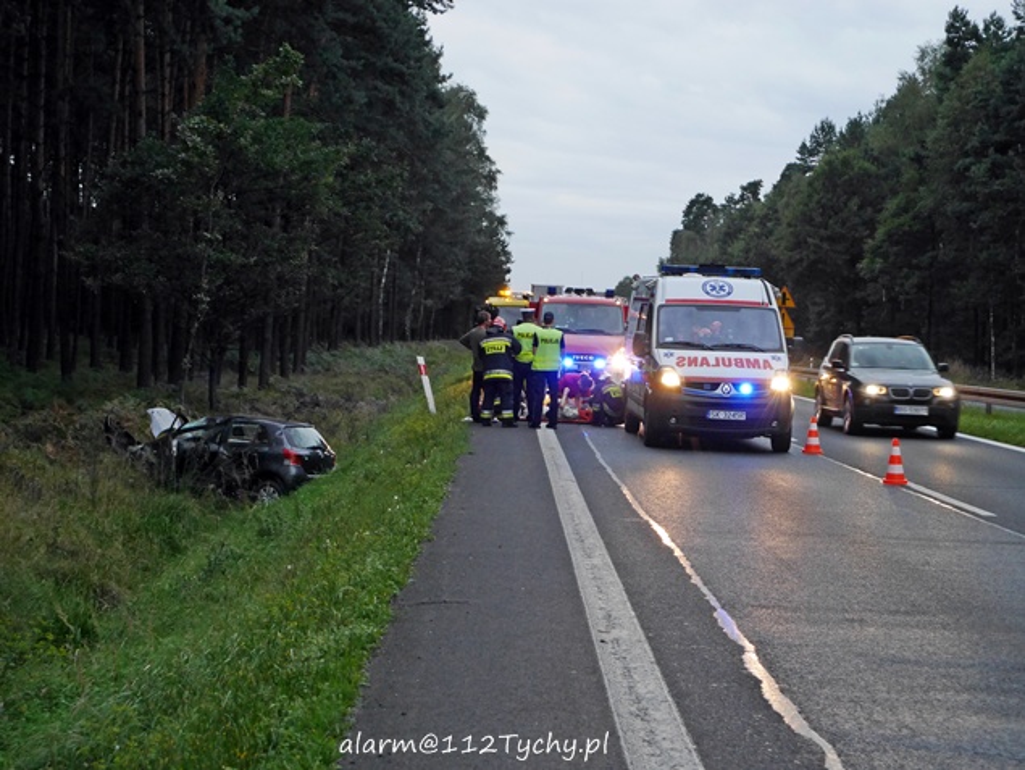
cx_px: 512
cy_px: 385
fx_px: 1955
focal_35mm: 66
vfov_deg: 22.3
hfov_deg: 29.4
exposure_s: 1/60
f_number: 5.4
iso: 1600
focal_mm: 33
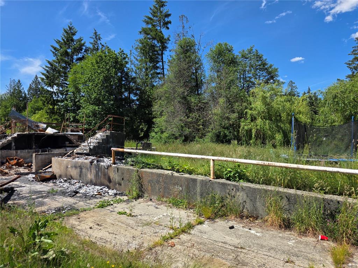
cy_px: 134
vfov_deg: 58.9
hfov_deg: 73.9
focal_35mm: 23
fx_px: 238
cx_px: 179
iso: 80
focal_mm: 6.3
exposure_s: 1/4650
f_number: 1.7
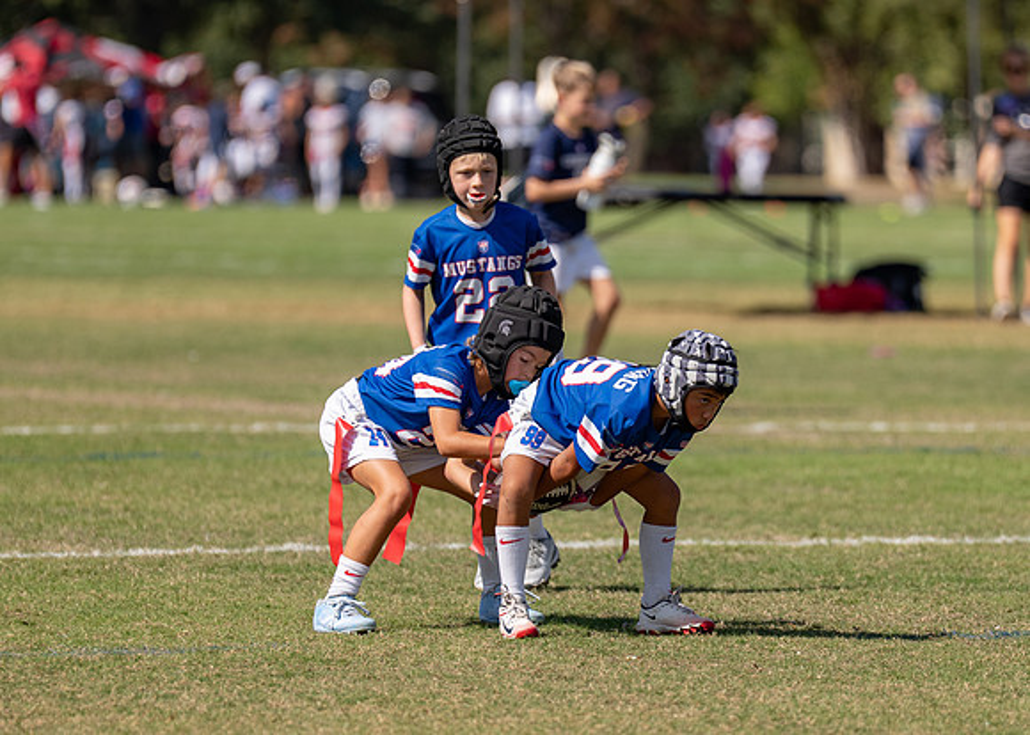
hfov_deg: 5.0
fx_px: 11718
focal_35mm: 401
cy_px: 462
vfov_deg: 3.6
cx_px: 638
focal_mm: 200
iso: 100
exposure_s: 1/2000
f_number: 2.8
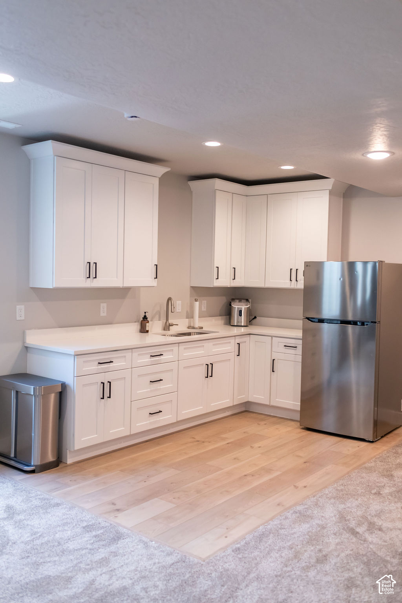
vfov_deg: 54.4
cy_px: 302
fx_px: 586
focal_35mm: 35
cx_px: 201
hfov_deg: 37.9
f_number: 3.2
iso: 1600
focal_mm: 35
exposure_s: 1/250
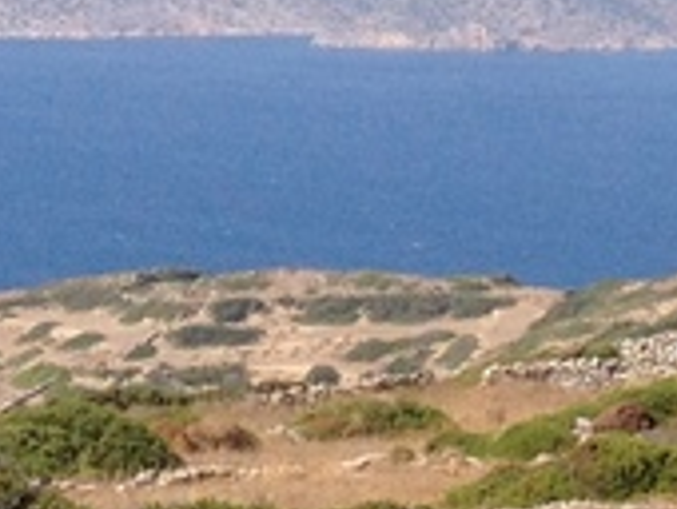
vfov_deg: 5.8
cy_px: -700
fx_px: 4838
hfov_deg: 8.0
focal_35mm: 247
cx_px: 518
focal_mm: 4.28
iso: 50
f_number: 2.4
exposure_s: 1/1727
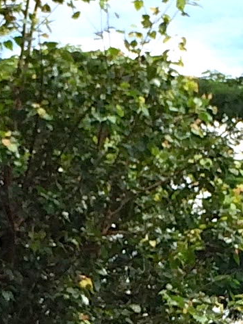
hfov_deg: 7.4
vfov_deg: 9.7
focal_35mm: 200
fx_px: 1871
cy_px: 423
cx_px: 139
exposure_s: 1/1580
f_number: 2.2
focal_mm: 4.15
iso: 32
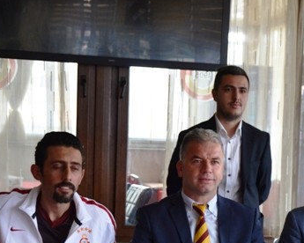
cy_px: 195
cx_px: 227
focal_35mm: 98
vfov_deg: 15.6
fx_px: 882
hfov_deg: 19.4
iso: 400
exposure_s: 1/60
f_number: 4.2
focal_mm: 30
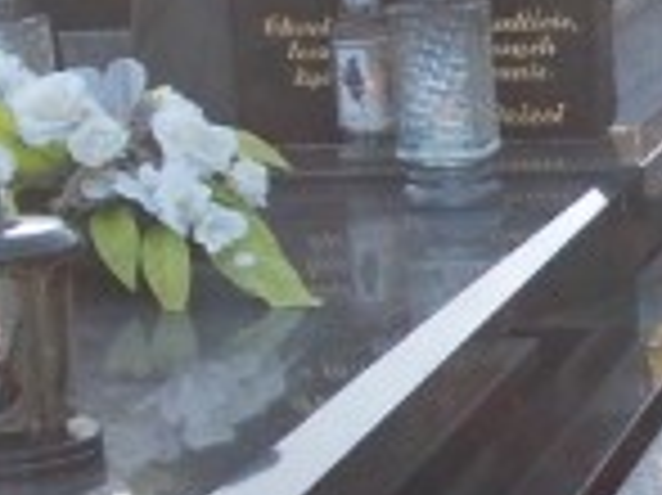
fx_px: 3172
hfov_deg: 11.1
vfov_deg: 8.9
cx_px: 1175
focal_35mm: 166
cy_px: 338
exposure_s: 1/250
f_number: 3.1
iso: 125
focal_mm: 5.3
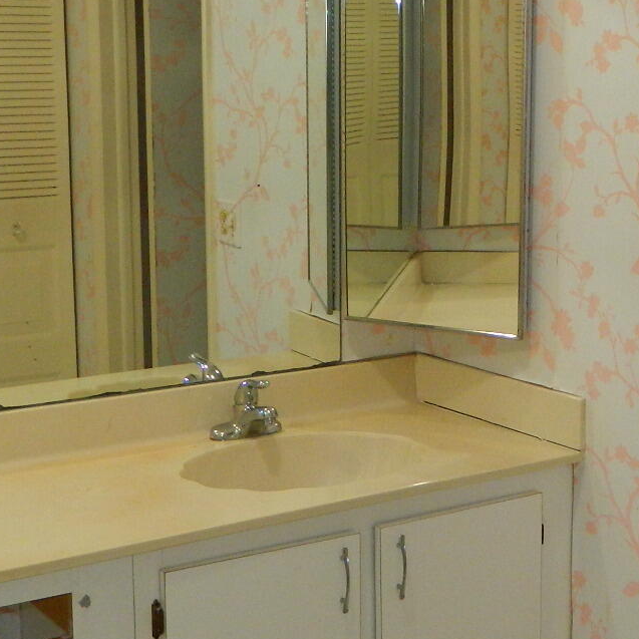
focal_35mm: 71
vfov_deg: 24.3
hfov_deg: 24.2
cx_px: 421
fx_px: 1483
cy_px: 325
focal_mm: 4.5
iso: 200
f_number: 3.1
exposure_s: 1/30
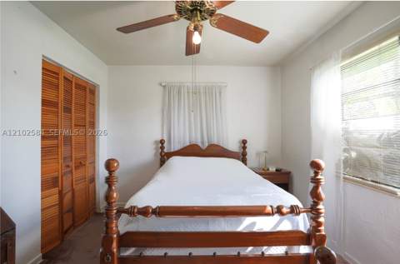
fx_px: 188
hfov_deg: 93.4
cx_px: 200
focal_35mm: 17
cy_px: 132
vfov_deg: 70.1
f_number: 7.1
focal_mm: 17
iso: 100
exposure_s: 1/60
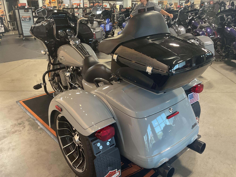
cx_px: 118
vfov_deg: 48.2
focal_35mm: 29
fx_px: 198
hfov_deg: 61.7
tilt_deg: -23.2
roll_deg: +2.0
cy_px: 88
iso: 125
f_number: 1.8
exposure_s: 1/60
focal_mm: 3
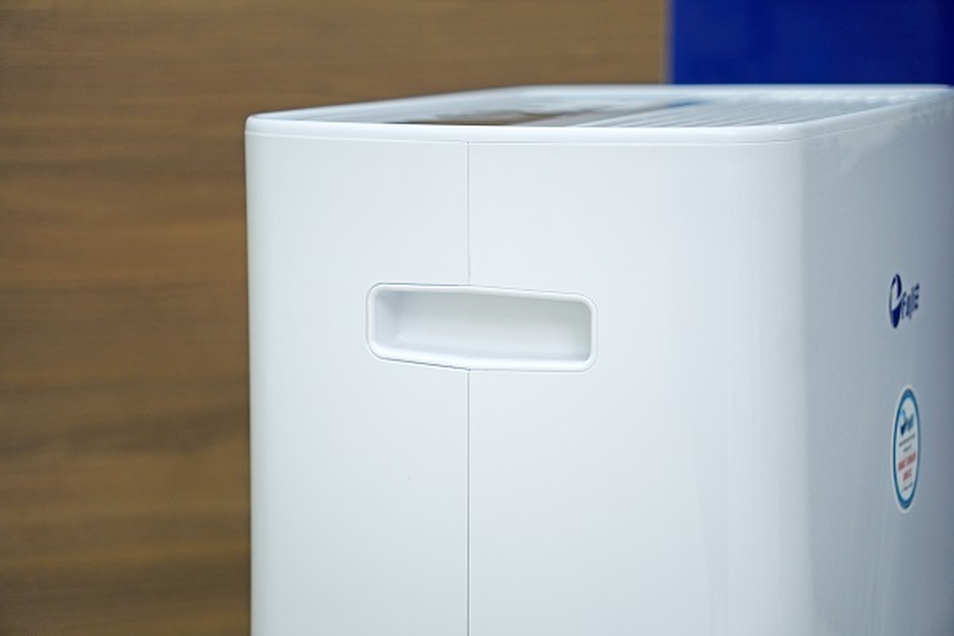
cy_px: 318
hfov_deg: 27.0
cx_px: 477
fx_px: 1987
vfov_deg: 18.2
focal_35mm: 75
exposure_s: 1/100
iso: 800
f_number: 2.8
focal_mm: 50
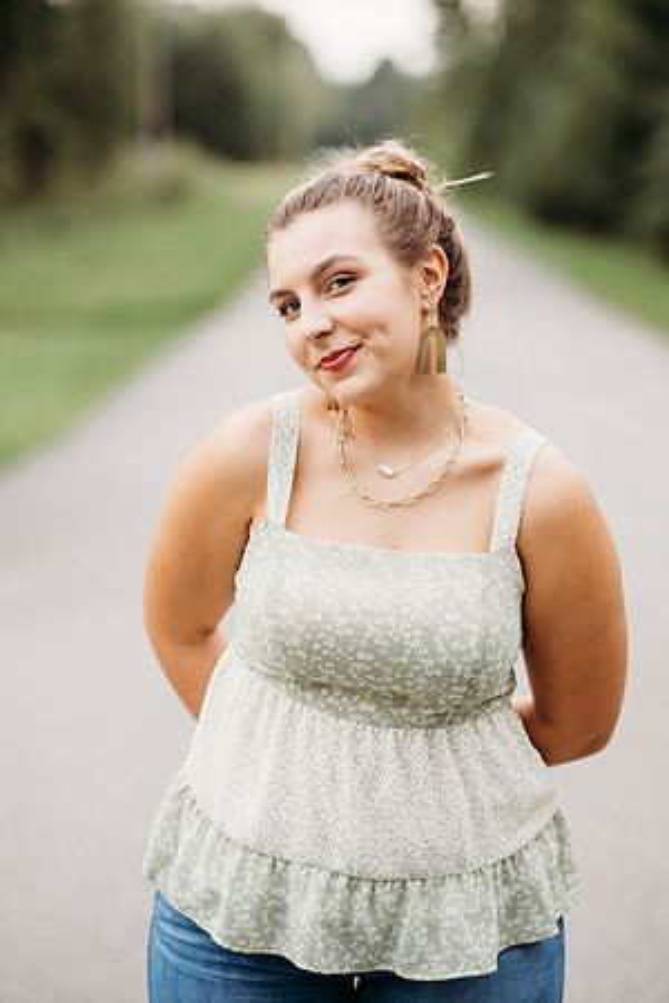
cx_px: 334
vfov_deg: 23.9
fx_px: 2369
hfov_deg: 16.1
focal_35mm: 85
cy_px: 502
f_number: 2.2
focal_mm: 85
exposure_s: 1/250
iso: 400
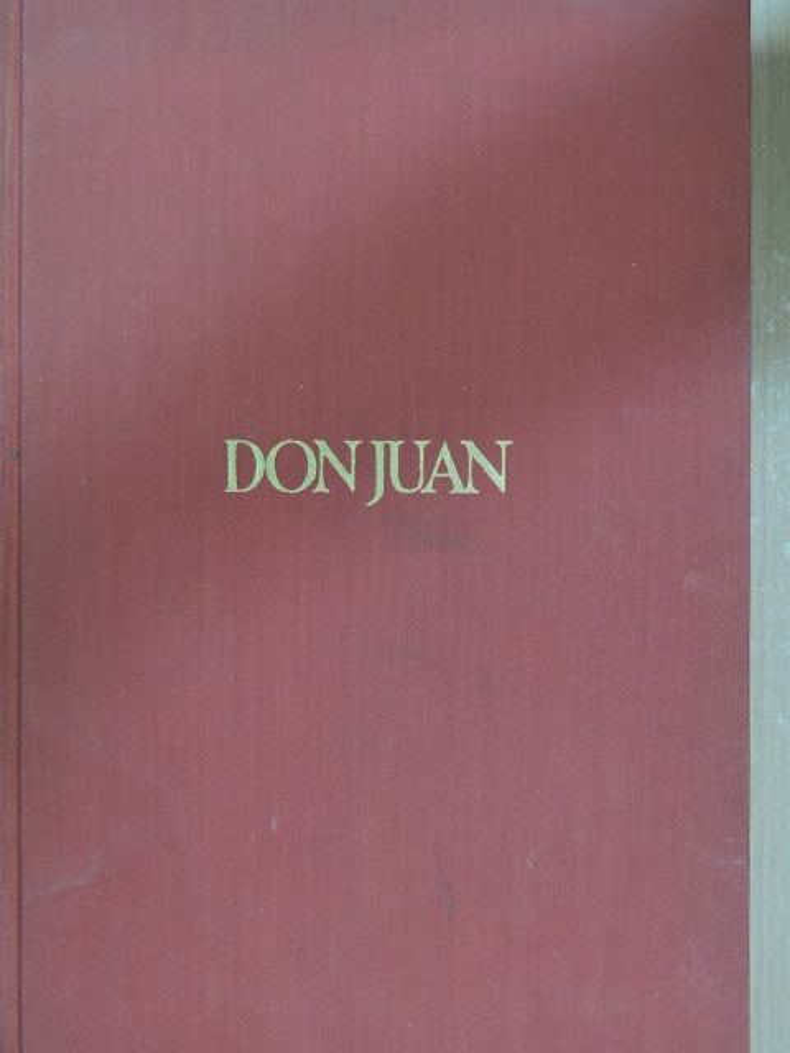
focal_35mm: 55
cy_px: 526
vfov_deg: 34.9
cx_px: 395
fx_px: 1674
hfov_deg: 26.6
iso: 500
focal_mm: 9.9
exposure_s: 1/8
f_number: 5
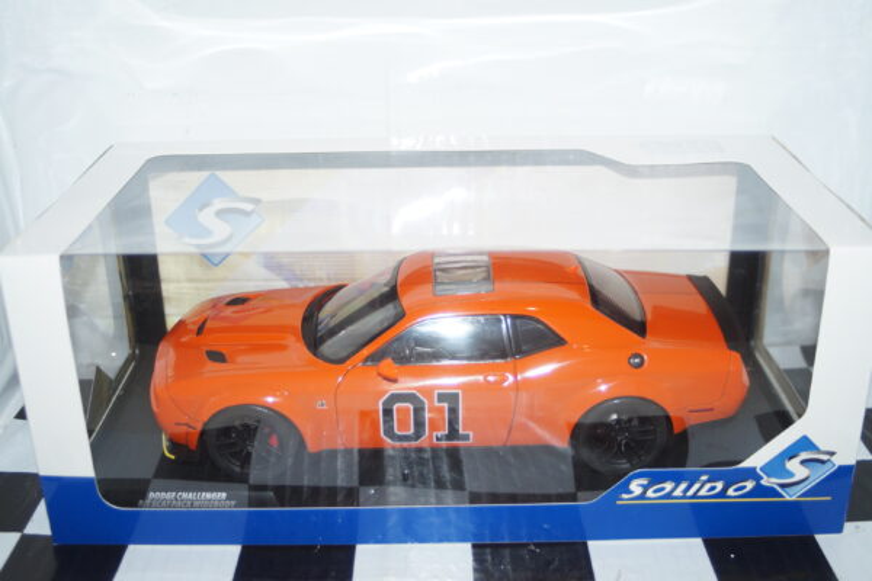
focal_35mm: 42
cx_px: 436
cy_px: 290
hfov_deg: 46.4
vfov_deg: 31.9
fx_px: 1017
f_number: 3.5
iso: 320
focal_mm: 28
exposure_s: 1/125
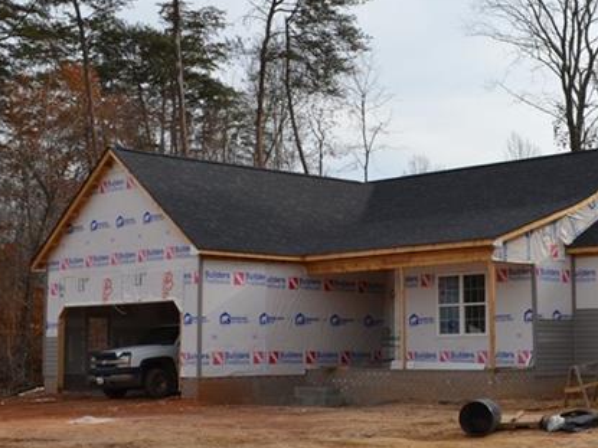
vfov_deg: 22.9
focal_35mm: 64
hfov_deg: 29.9
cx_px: 438
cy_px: 182
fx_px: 1105
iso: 100
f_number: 9
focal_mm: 18
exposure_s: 1/200
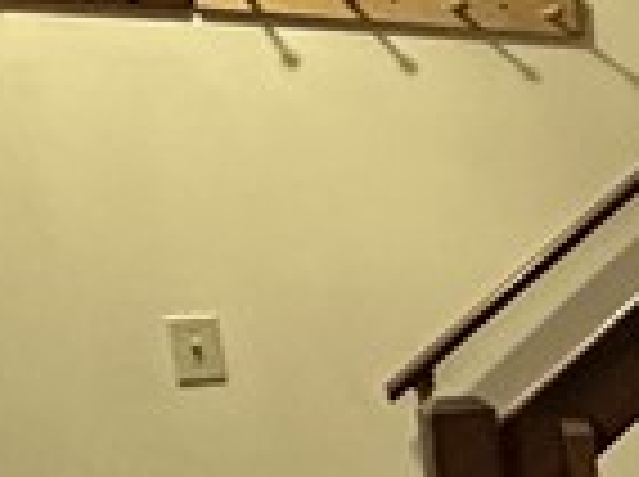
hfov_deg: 12.5
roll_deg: +0.0
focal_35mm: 101
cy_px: 558
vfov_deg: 14.2
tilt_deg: -11.4
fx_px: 1861
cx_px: 1732
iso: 800
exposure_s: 1/60
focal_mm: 2.22
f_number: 2.2
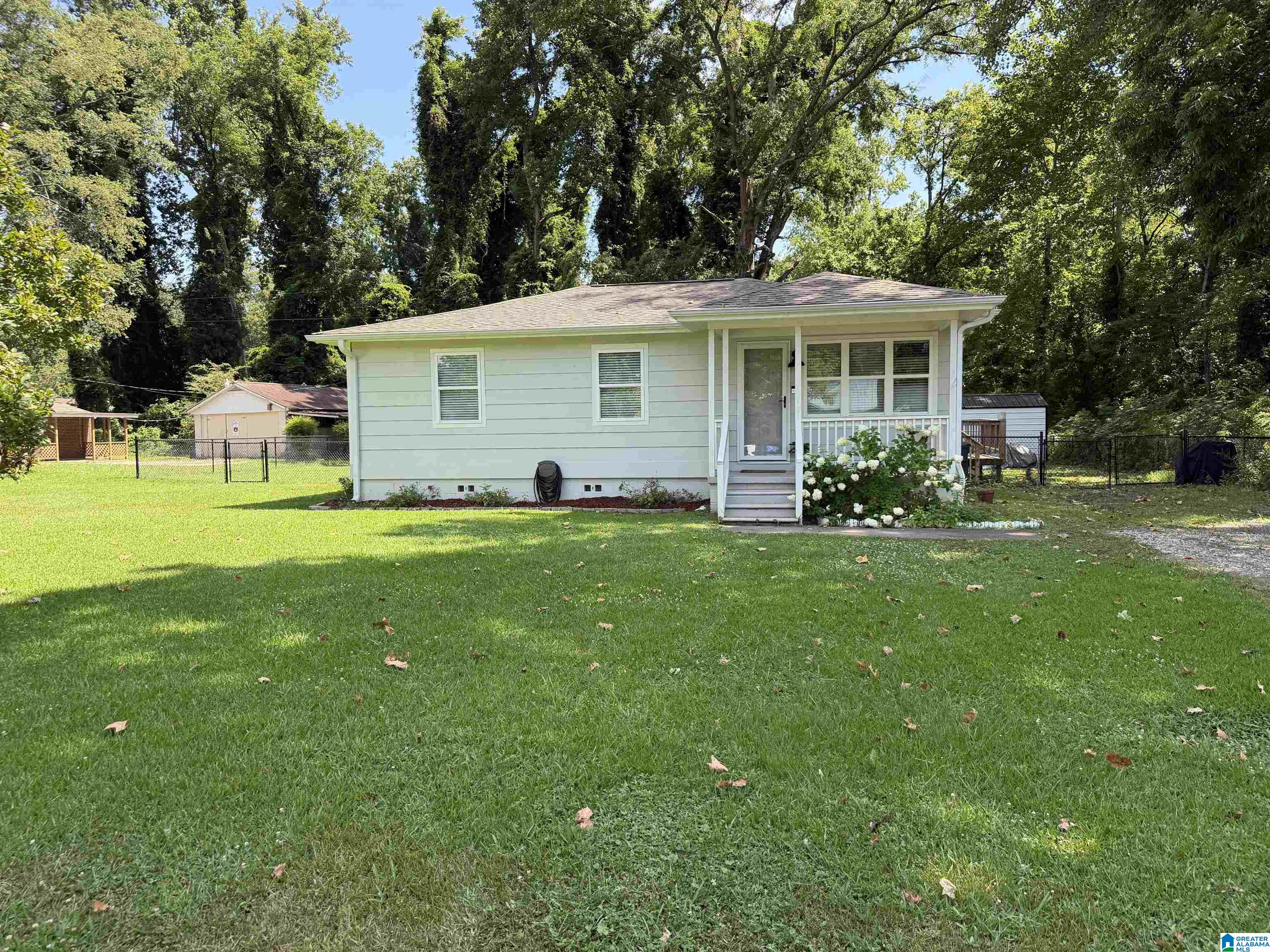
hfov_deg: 71.6
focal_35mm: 24
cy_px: 476
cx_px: 635
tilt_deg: -3.7
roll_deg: +1.1
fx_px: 881
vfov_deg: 56.8
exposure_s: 1/1192
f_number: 1.78
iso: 100
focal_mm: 6.76
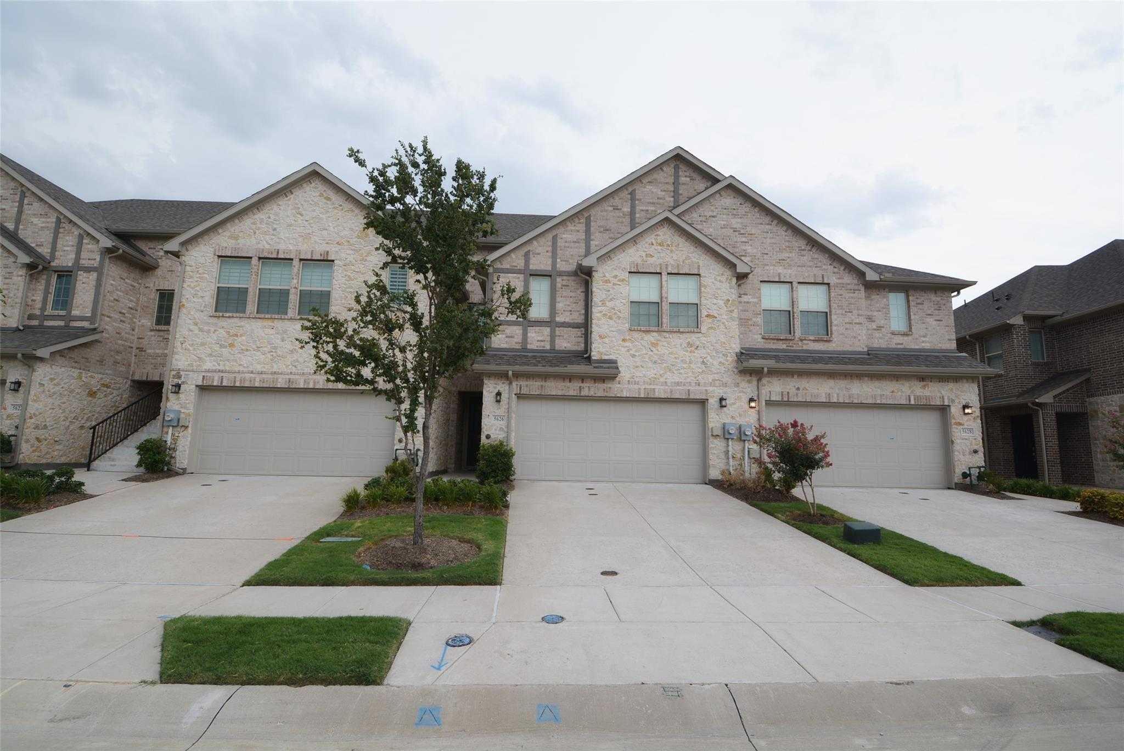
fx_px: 515
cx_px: 562
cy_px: 376
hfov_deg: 94.9
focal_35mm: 16
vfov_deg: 72.1
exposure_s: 1/80
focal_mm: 11
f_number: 5.6
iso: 100
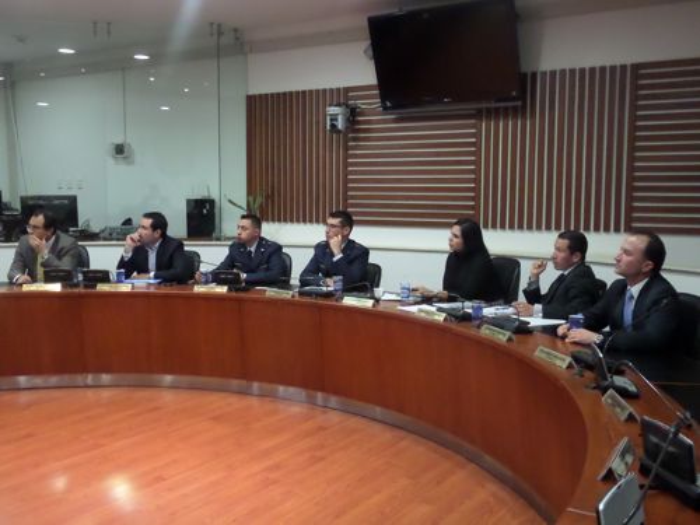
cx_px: 350
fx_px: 748
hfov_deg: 50.1
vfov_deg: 38.7
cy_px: 262
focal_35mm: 37
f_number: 3.7
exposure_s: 1/20
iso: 640
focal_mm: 6.7
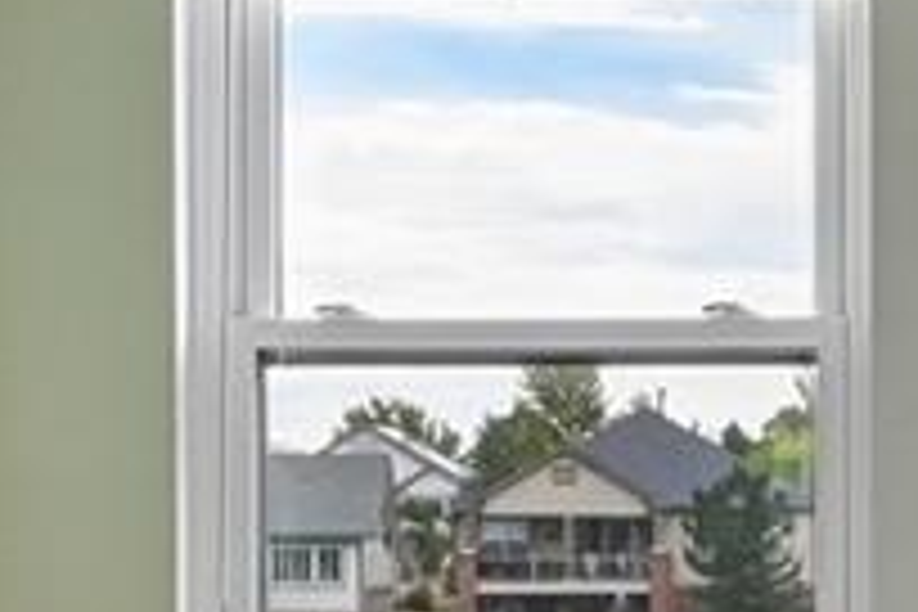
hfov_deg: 13.0
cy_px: 549
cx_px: 1422
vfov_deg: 9.2
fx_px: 3799
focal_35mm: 149
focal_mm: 19
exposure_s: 1/125
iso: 400
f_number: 10
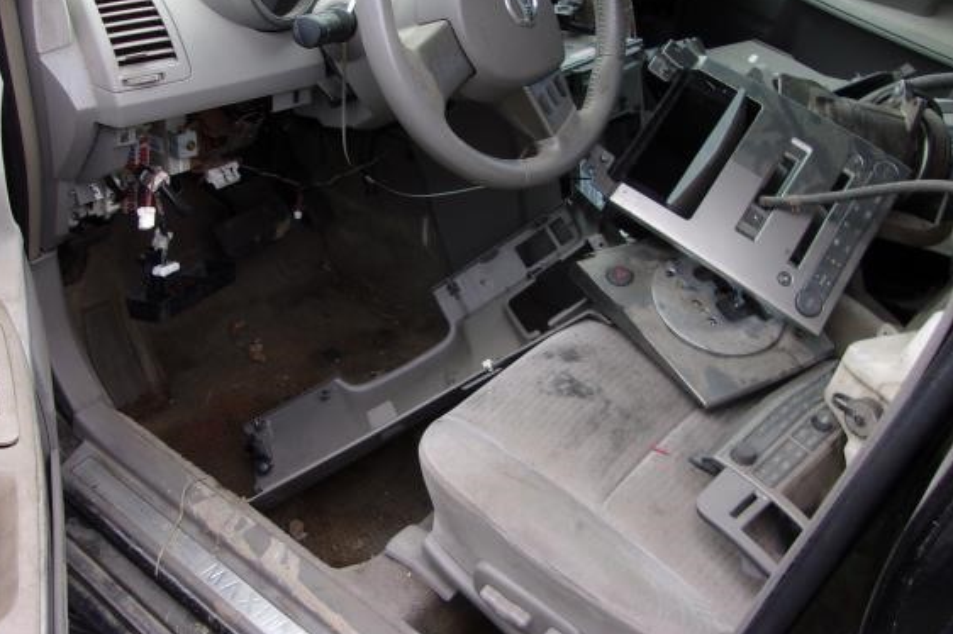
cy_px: 225
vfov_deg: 33.1
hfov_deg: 48.5
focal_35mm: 40
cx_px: 466
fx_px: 1058
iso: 80
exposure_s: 1/58
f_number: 3
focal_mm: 4.9
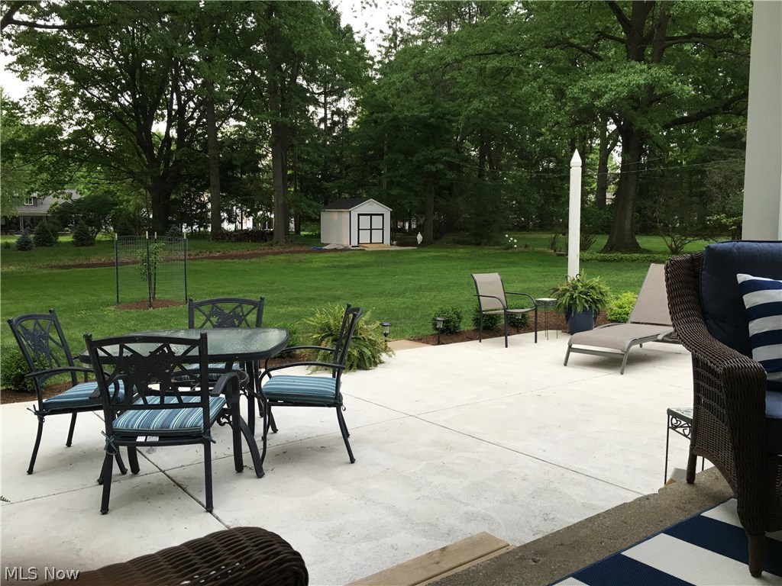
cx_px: 391
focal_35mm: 29
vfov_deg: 48.2
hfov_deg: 61.7
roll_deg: +0.8
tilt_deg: -5.9
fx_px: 655
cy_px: 293
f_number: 2.2
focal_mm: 4.15
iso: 25
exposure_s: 1/40
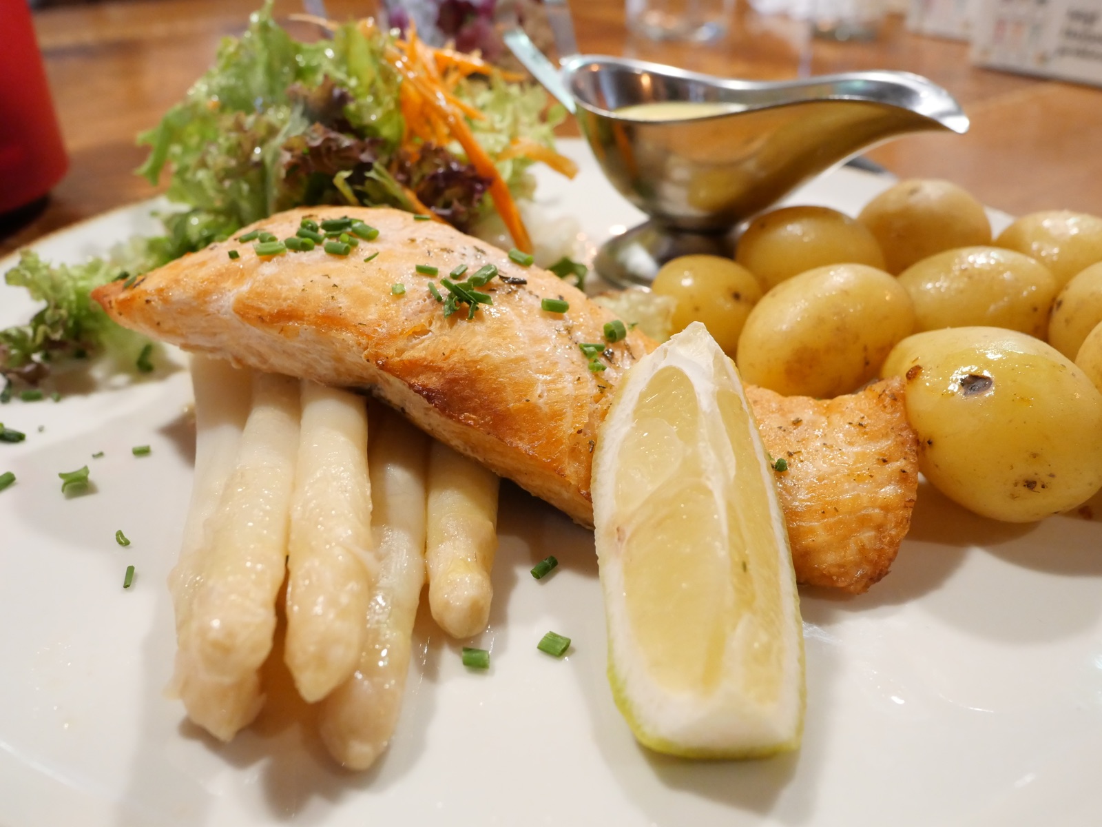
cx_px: 551
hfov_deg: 60.0
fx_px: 955
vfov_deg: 46.8
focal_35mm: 30
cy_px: 414
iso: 2500
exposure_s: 1/60
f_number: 4.5
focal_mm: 15
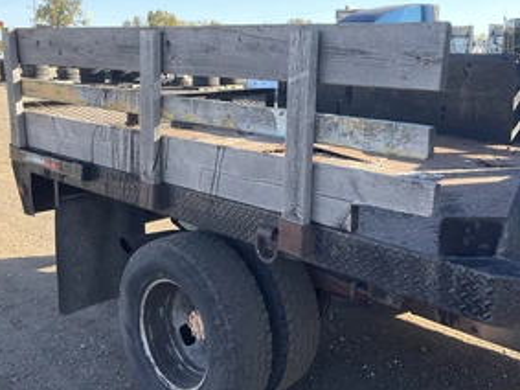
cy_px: 125
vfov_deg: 34.7
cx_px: 301
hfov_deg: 45.6
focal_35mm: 41
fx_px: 616
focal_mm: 3
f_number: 1.8
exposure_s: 1/691
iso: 25
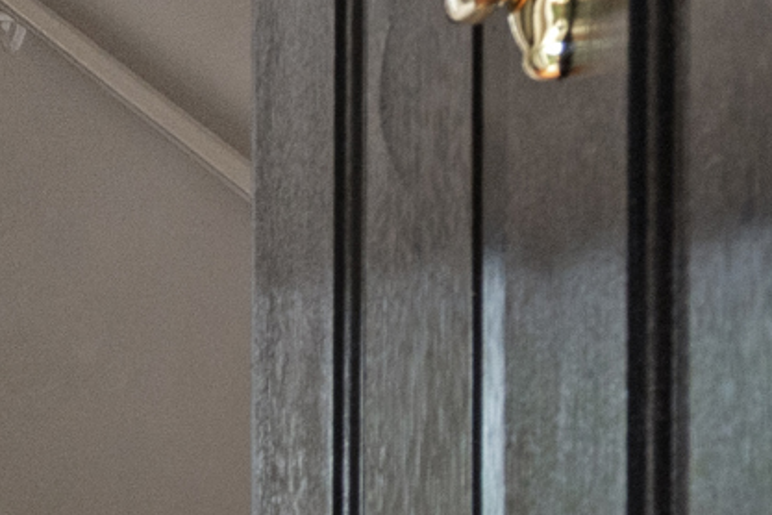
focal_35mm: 132
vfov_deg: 9.7
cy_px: 1038
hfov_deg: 11.3
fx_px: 2830
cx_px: -1376
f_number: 9
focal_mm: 22
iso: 500
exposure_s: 1/50
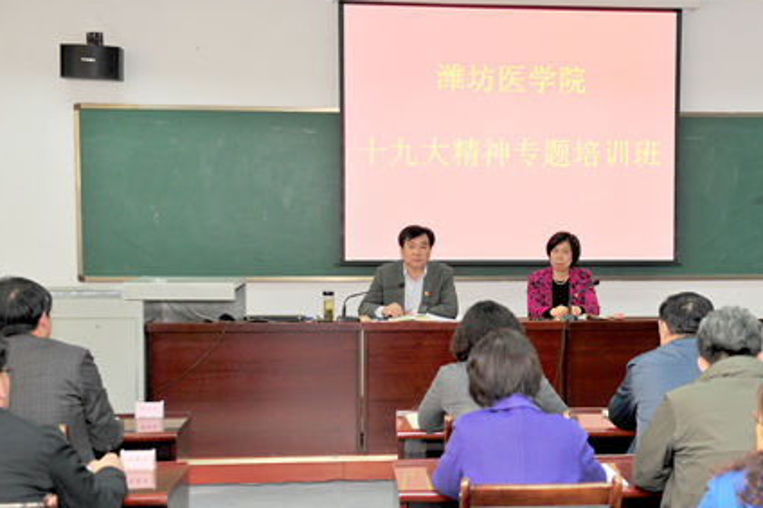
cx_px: 534
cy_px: 277
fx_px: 1440
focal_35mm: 68
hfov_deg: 29.4
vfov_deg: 20.0
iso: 800
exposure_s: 1/125
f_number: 4
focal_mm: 48
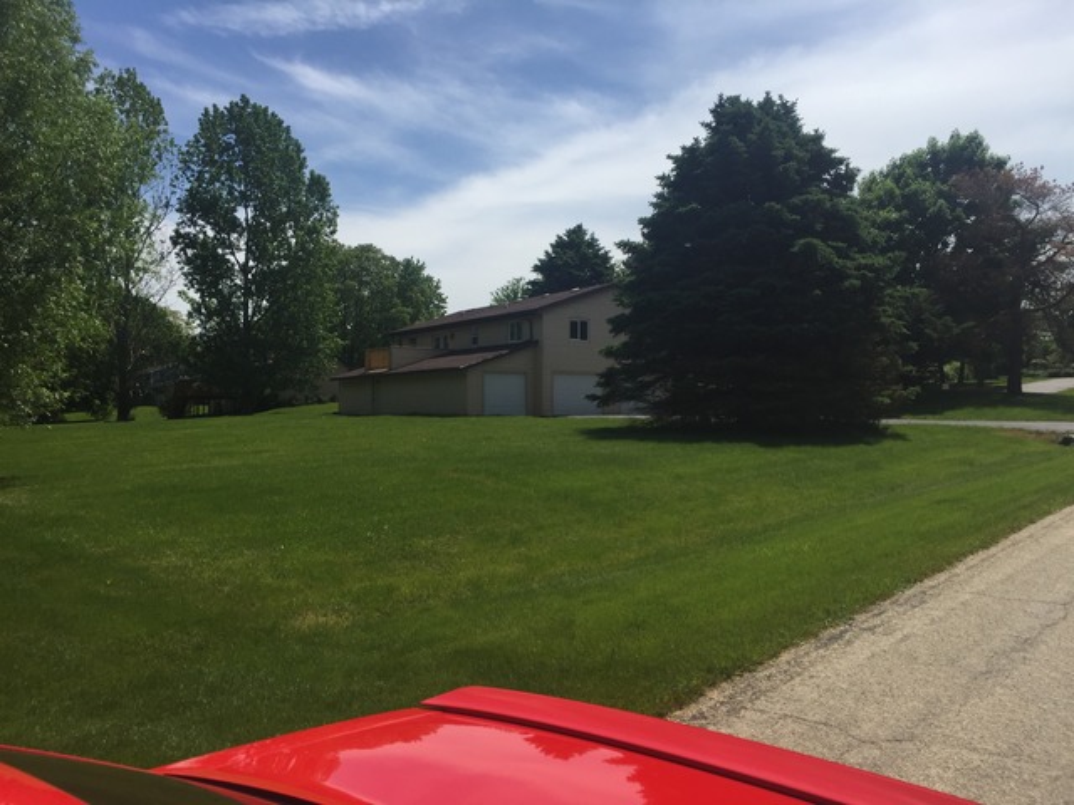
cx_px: 537
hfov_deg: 61.7
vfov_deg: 48.2
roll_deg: +0.6
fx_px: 900
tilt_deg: +2.0
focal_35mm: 29
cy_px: 402
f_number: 2.2
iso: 32
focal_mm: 4.15
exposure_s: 1/2825
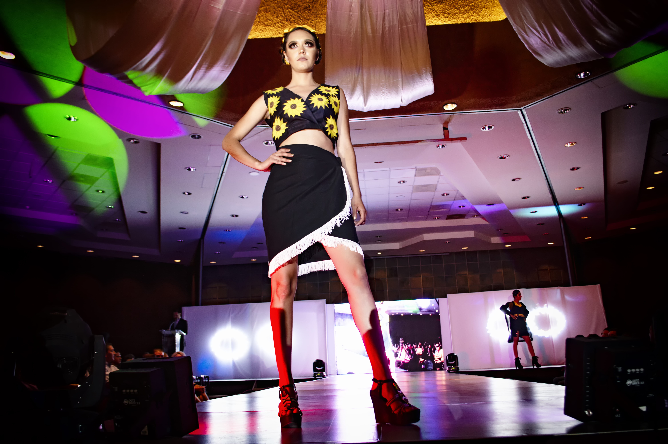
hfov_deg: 67.4
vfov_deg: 47.8
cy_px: 222
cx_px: 334
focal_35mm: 27
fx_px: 501
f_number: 3.5
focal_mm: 18
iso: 180
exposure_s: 1/30
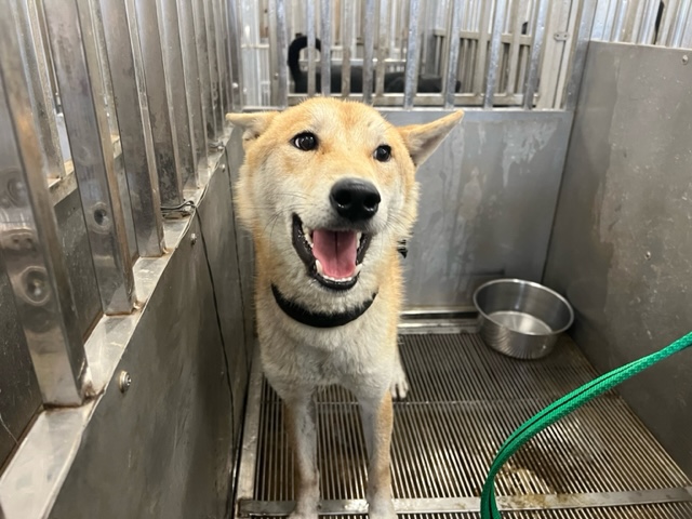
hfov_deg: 67.3
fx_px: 520
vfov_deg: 53.1
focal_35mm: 26
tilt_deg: -24.4
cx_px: 346
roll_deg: -0.7
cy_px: 260
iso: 400
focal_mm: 5.7
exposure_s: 1/40
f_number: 1.5
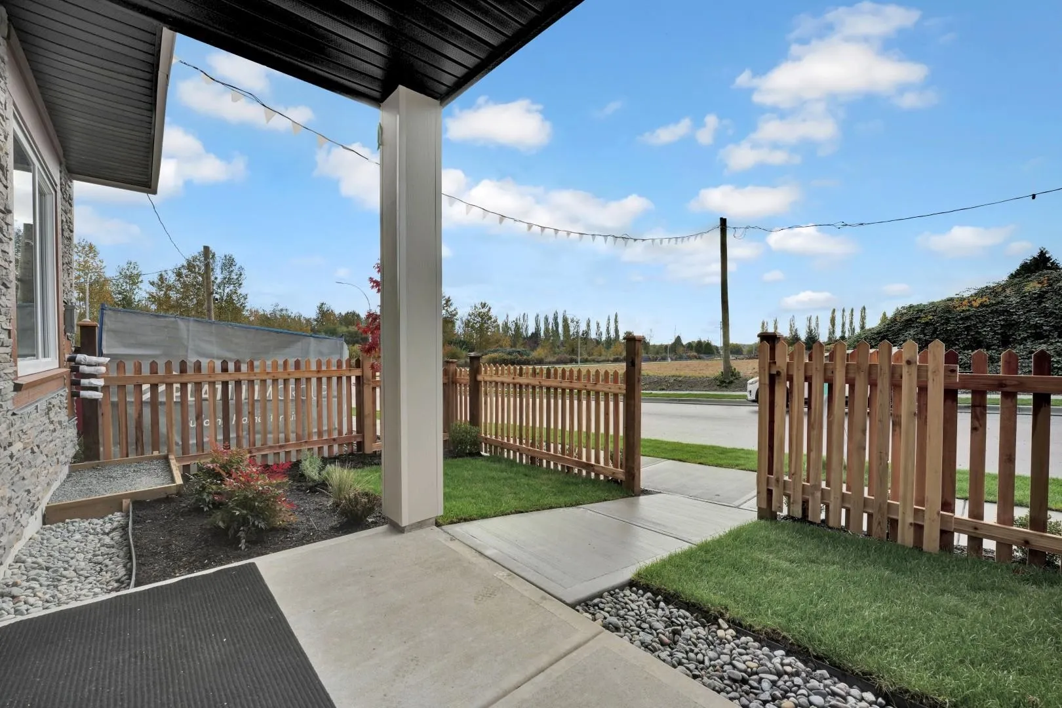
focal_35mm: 14
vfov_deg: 81.2
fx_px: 413
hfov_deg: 104.3
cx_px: 531
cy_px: 354
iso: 400
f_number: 8
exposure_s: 1/1250
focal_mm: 14
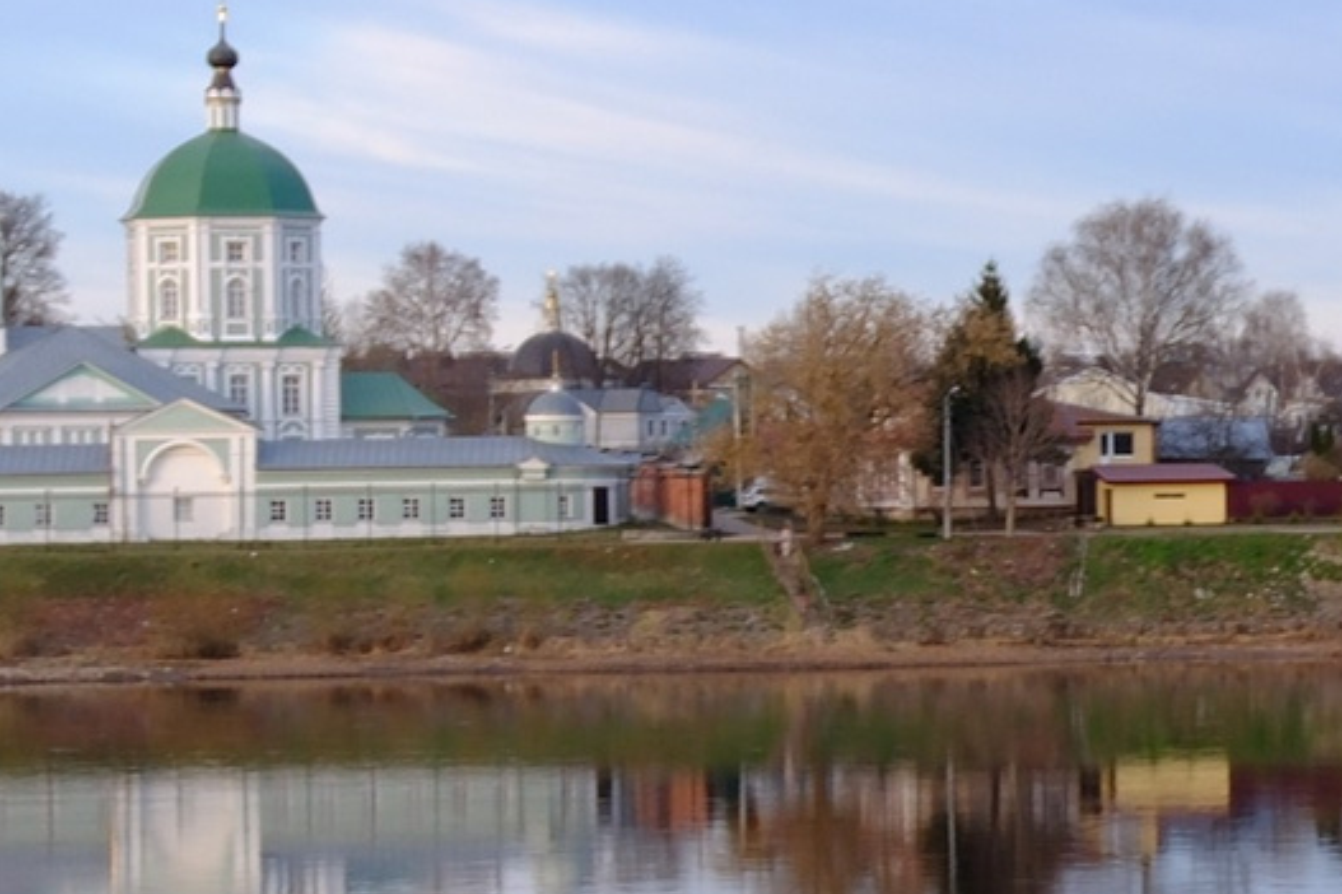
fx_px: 6335
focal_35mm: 170
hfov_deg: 11.7
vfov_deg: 8.1
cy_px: 396
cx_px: 1869
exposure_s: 1/170
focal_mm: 23.4
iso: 160
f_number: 4
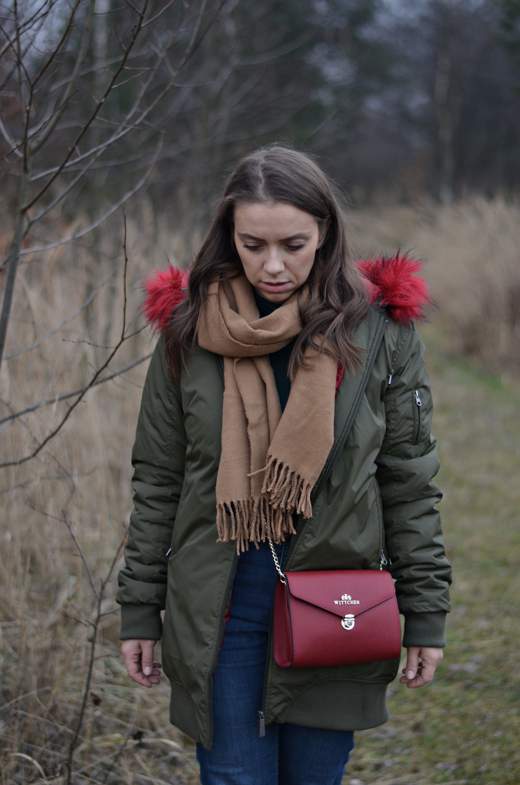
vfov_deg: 27.0
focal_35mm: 75
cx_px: 260
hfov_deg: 18.1
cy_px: 392
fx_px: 1632
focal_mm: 50
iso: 125
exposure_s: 1/200
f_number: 1.8
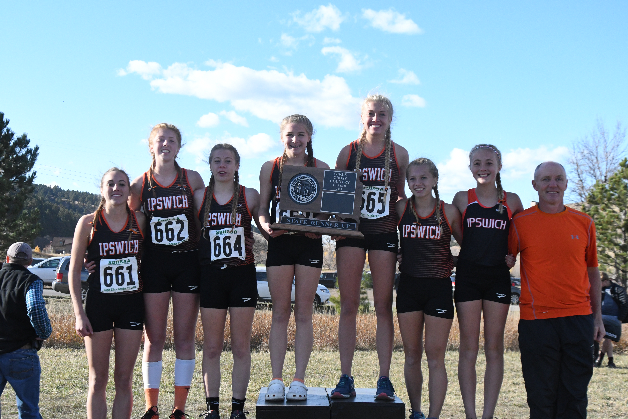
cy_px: 210
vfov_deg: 23.8
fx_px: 994
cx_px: 314
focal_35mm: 57
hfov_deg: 35.1
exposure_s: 1/2500
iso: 2500
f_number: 8
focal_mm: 38
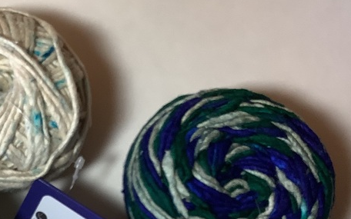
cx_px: 62
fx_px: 689
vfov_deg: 17.8
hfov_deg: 27.9
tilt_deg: -77.9
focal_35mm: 72
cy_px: 207
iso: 80
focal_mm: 3.3
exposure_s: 1/60
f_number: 2.4
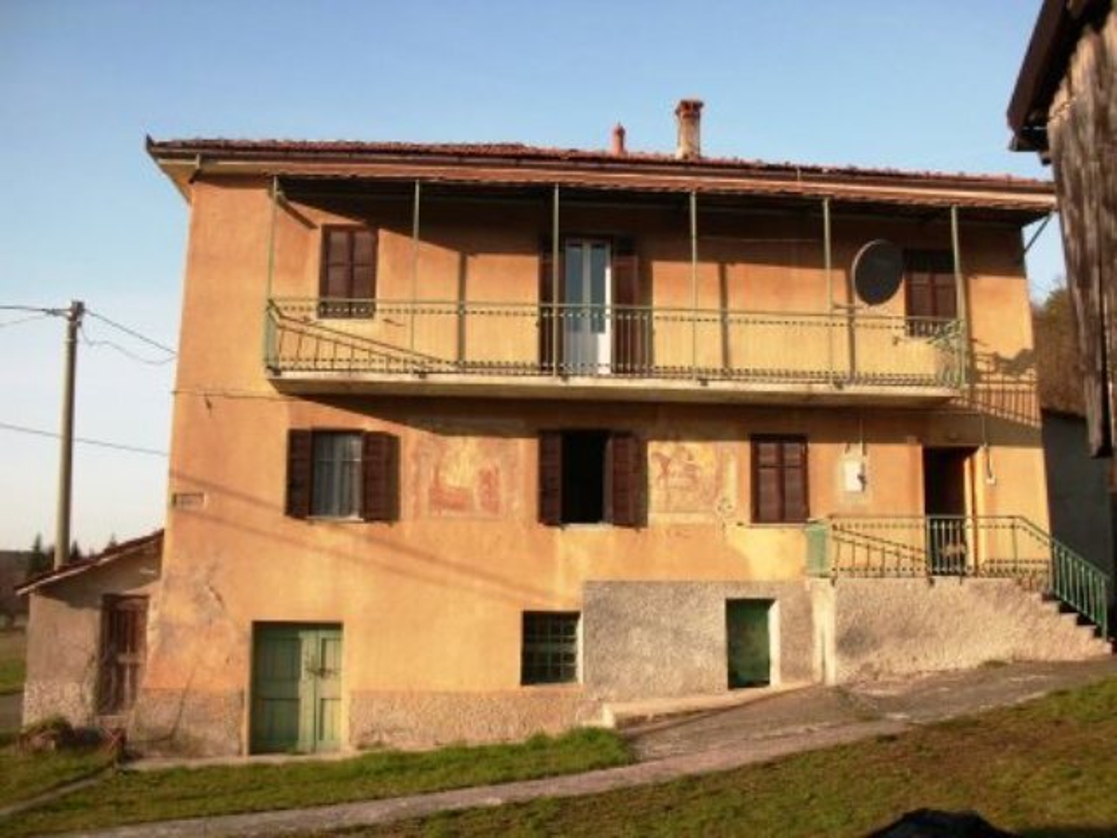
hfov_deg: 51.4
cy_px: 419
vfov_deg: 39.7
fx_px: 1162
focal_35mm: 36
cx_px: 558
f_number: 7.3
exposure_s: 1/125
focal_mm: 6.3
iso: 64
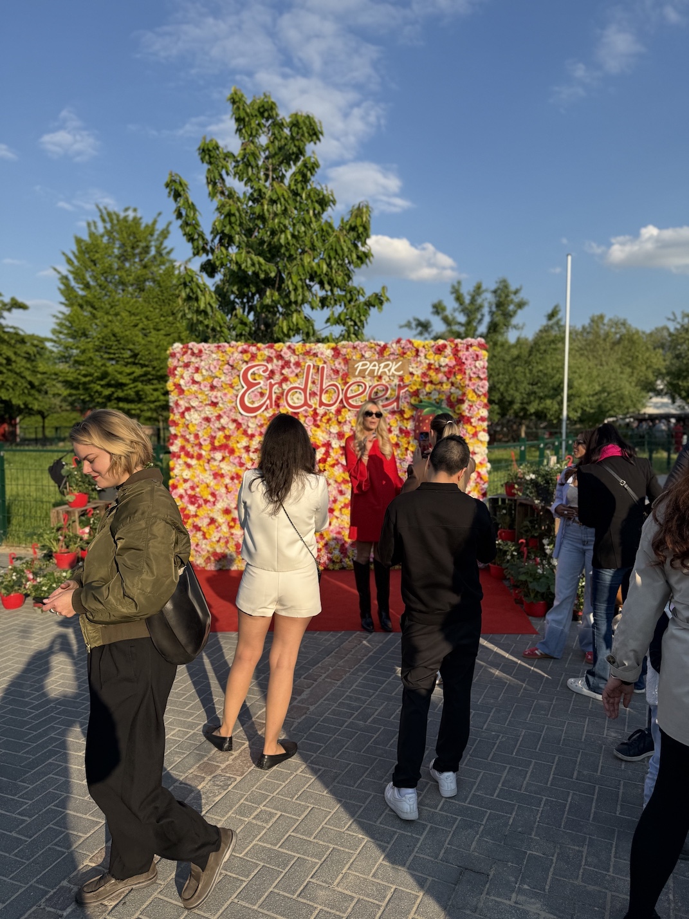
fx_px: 637
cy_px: 460
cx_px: 344
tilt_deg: -4.8
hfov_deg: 56.8
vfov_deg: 71.6
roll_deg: -2.6
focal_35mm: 24
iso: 80
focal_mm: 6.76
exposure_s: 1/3279
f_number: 1.78
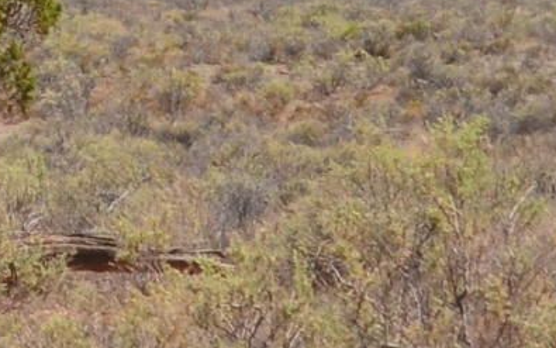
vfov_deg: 2.1
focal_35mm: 638
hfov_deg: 3.2
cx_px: -1372
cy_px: -340
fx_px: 9667
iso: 400
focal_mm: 55
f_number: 11
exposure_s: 1/500
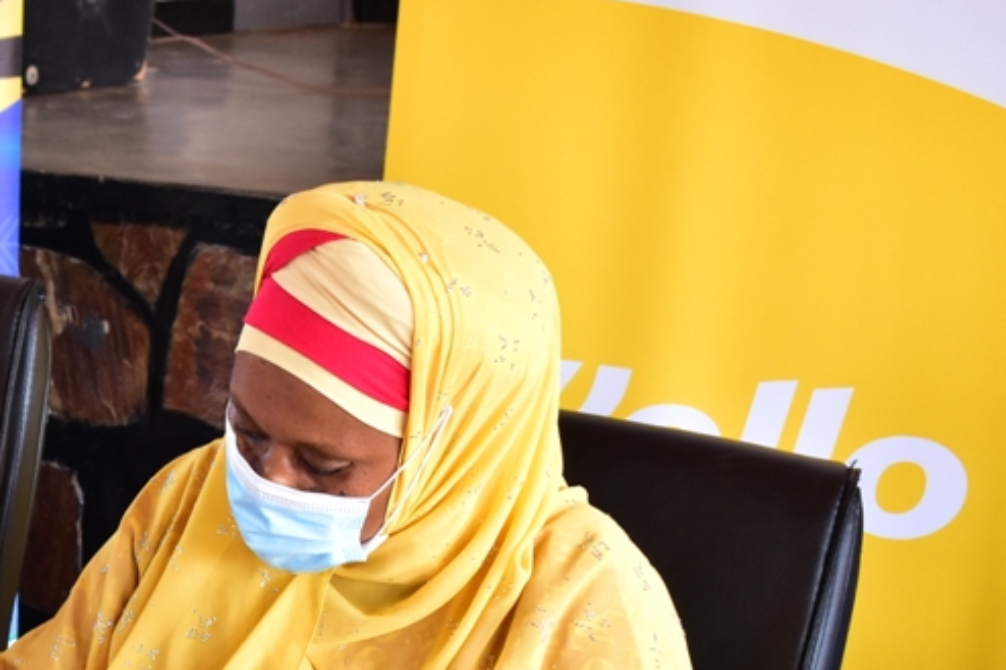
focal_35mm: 82
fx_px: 2291
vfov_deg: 16.4
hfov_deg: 24.0
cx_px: 73
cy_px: 624
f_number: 5.6
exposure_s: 1/20
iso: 800
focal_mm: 27
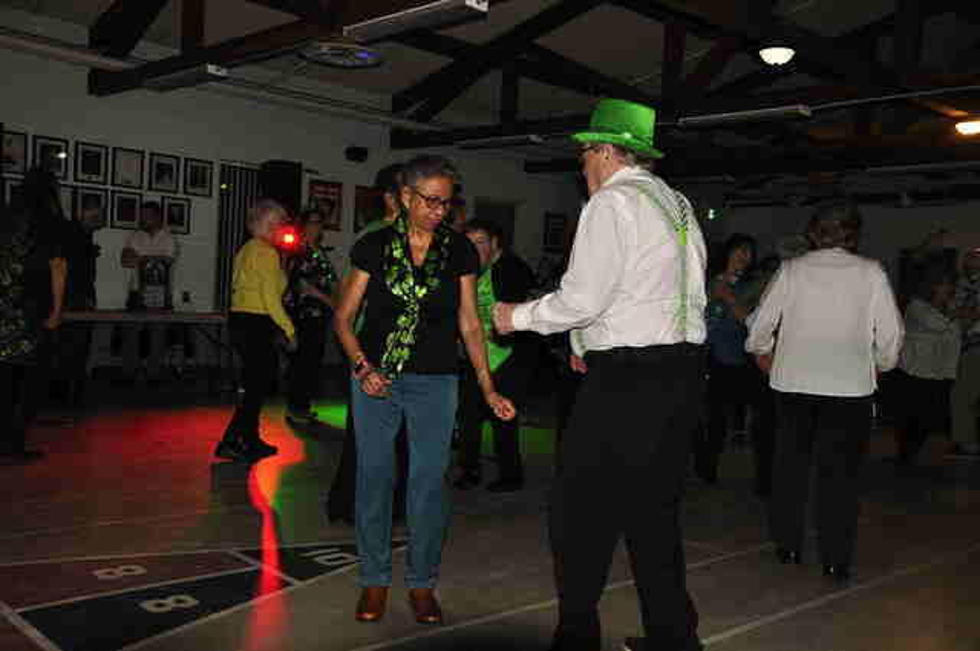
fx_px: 979
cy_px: 326
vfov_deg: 36.8
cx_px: 490
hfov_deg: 53.2
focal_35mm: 36
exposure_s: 1/60
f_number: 4
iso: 800
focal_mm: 24
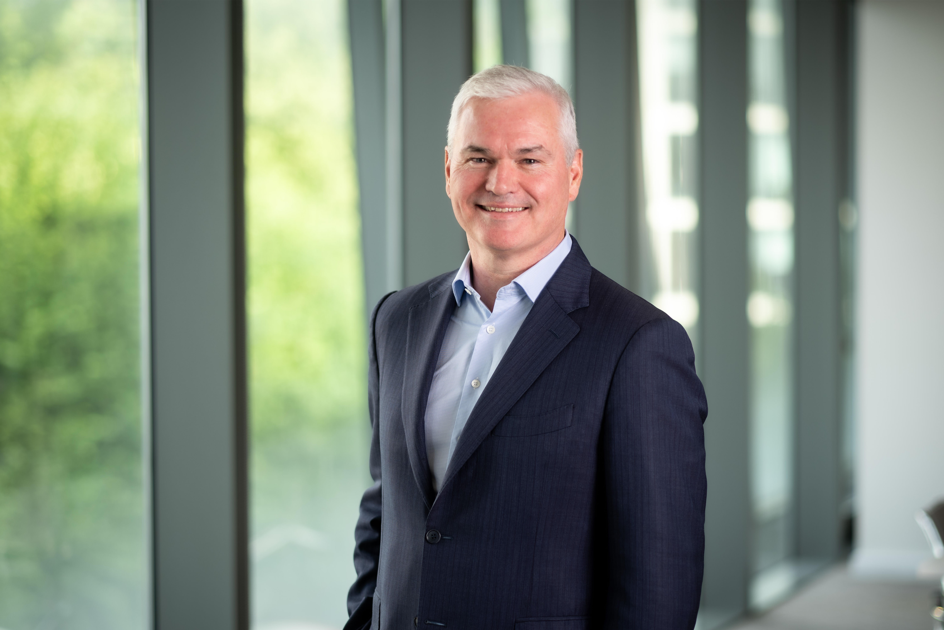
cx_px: 472
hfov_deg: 39.6
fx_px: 1311
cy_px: 315
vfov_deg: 27.0
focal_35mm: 50
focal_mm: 50
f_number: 1.4
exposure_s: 1/180
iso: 100
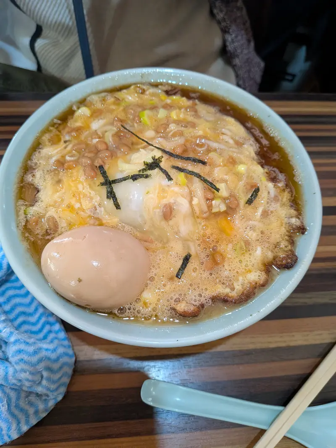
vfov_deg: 71.6
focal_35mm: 24
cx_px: 168
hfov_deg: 56.8
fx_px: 311
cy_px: 224
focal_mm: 4.53
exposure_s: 1/100
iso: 1198
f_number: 1.7
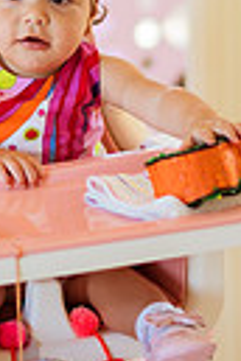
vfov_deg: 10.1
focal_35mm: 202
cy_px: 36
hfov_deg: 6.8
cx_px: 84
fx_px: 2028
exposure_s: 1/400
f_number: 1.6
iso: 250
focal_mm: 58
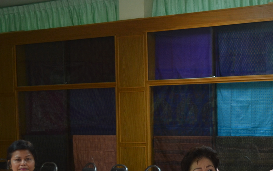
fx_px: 670
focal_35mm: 90
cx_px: 259
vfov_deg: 14.3
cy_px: 162
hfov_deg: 22.3
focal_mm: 24
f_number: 4
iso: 400
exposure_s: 1/25
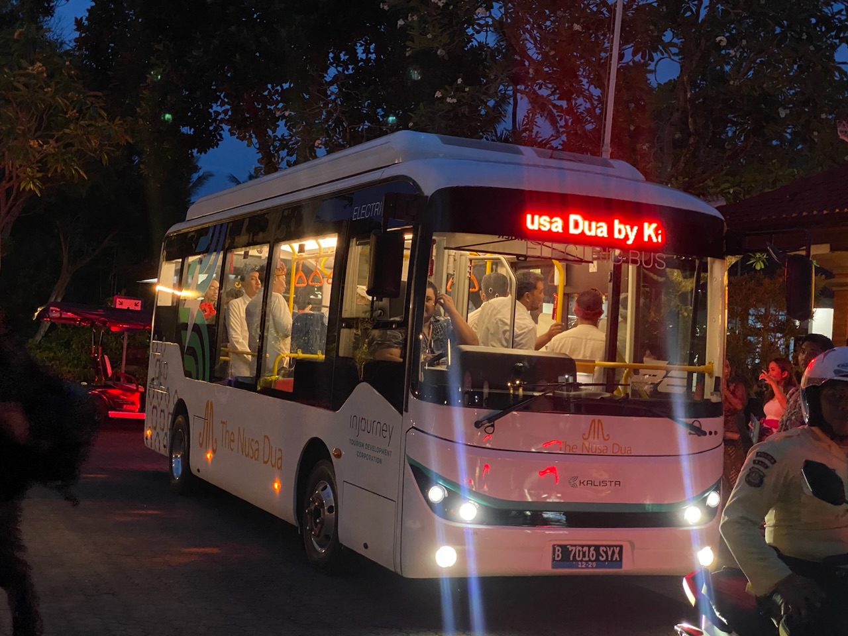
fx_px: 1274
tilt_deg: +1.7
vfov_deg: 28.0
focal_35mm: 52
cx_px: 424
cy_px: 318
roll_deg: -4.2
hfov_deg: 36.8
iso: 800
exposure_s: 1/29
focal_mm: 6
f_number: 2
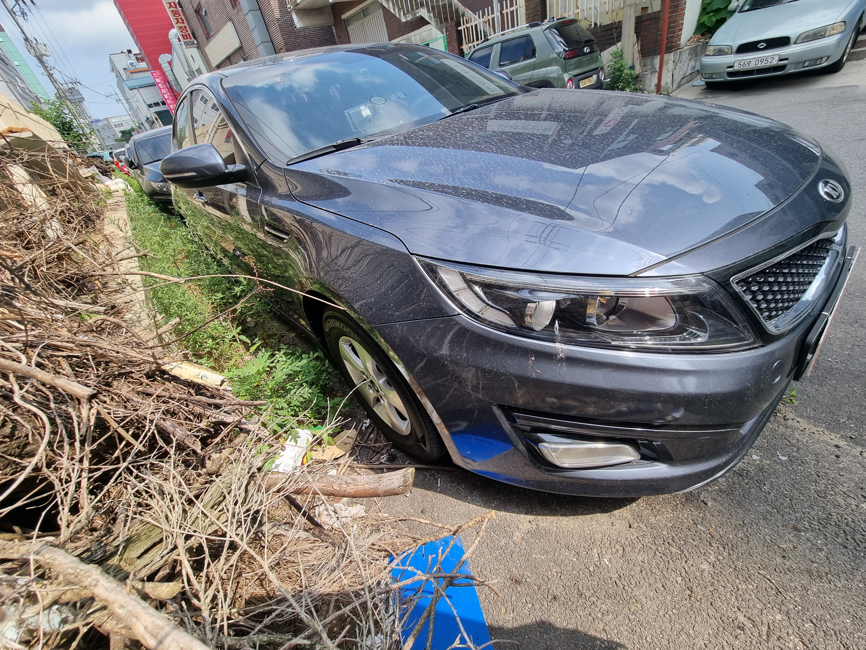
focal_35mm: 13
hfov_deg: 106.2
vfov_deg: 89.9
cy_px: 325
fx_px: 325
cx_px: 433
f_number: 2.2
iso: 50
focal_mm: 2.2
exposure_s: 1/702
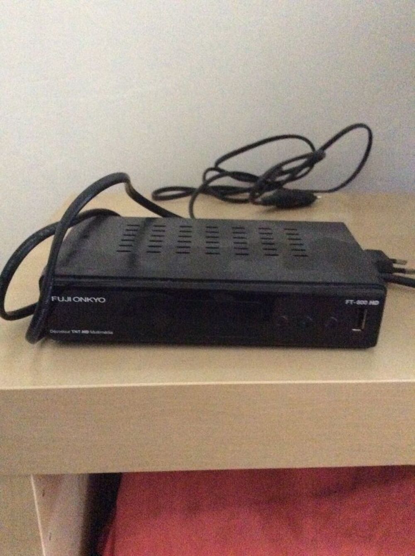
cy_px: 278
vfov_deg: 56.9
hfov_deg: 44.1
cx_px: 208
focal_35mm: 32
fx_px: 513
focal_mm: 3.3
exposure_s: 1/17
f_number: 2.4
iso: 800
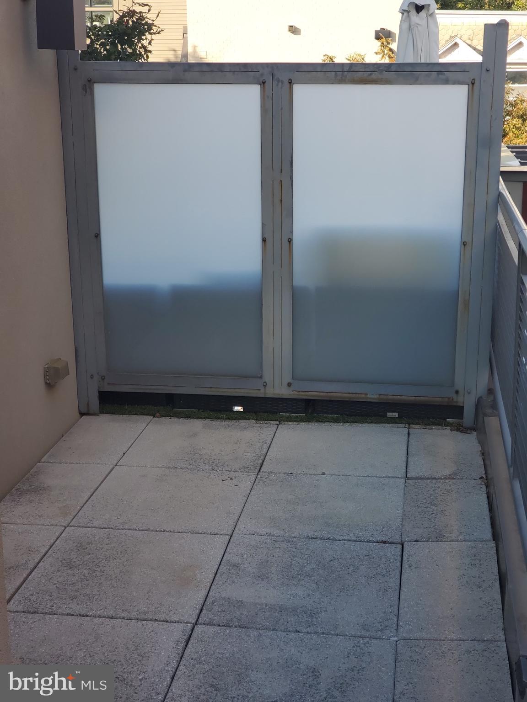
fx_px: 1056
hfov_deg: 28.0
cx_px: 264
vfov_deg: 36.8
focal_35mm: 52
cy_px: 351
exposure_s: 1/176
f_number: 2.4
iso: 50
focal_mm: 6
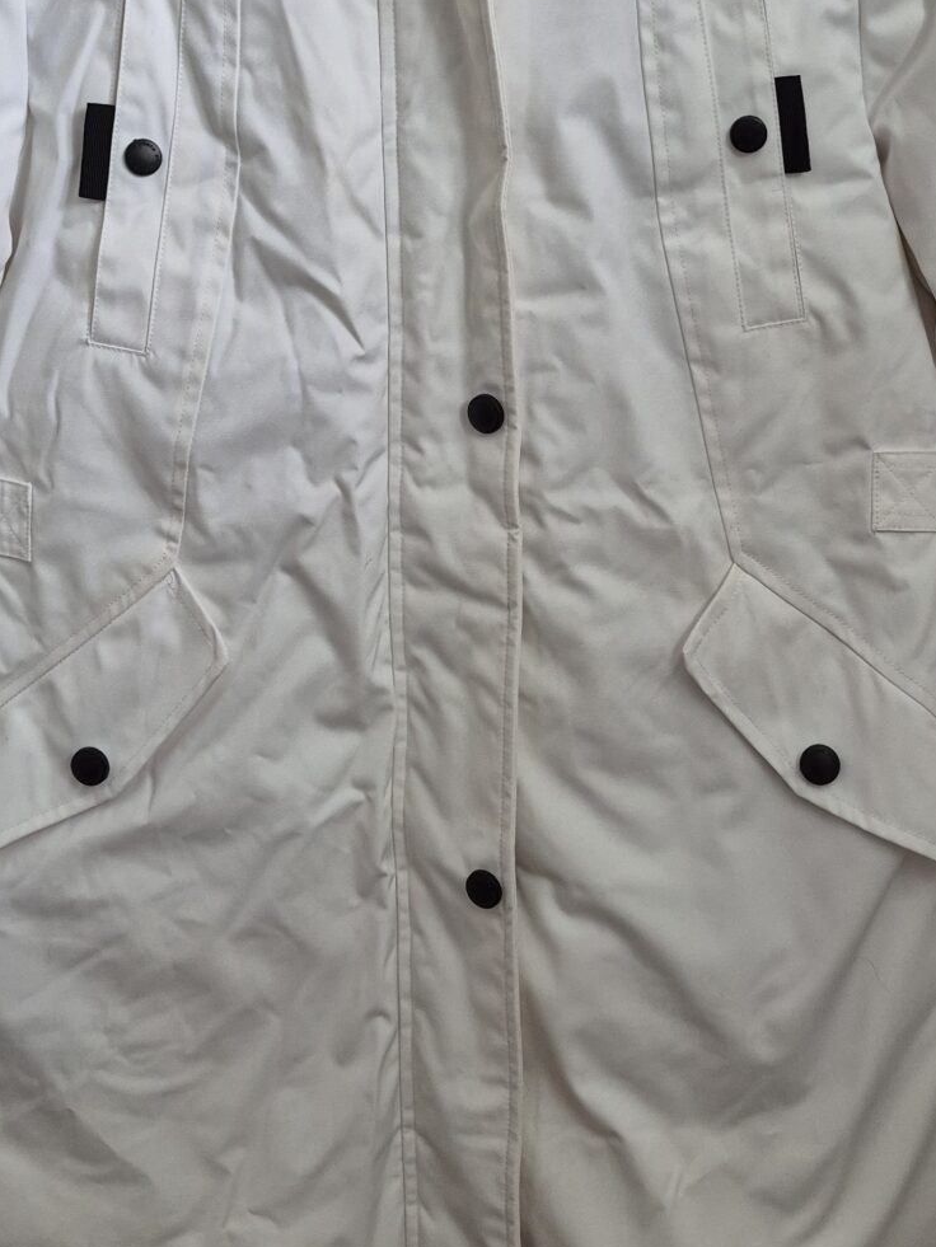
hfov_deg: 30.3
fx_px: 1730
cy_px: 360
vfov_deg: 38.9
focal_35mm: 48
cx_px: 507
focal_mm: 5.4
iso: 400
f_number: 1.8
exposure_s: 1/120
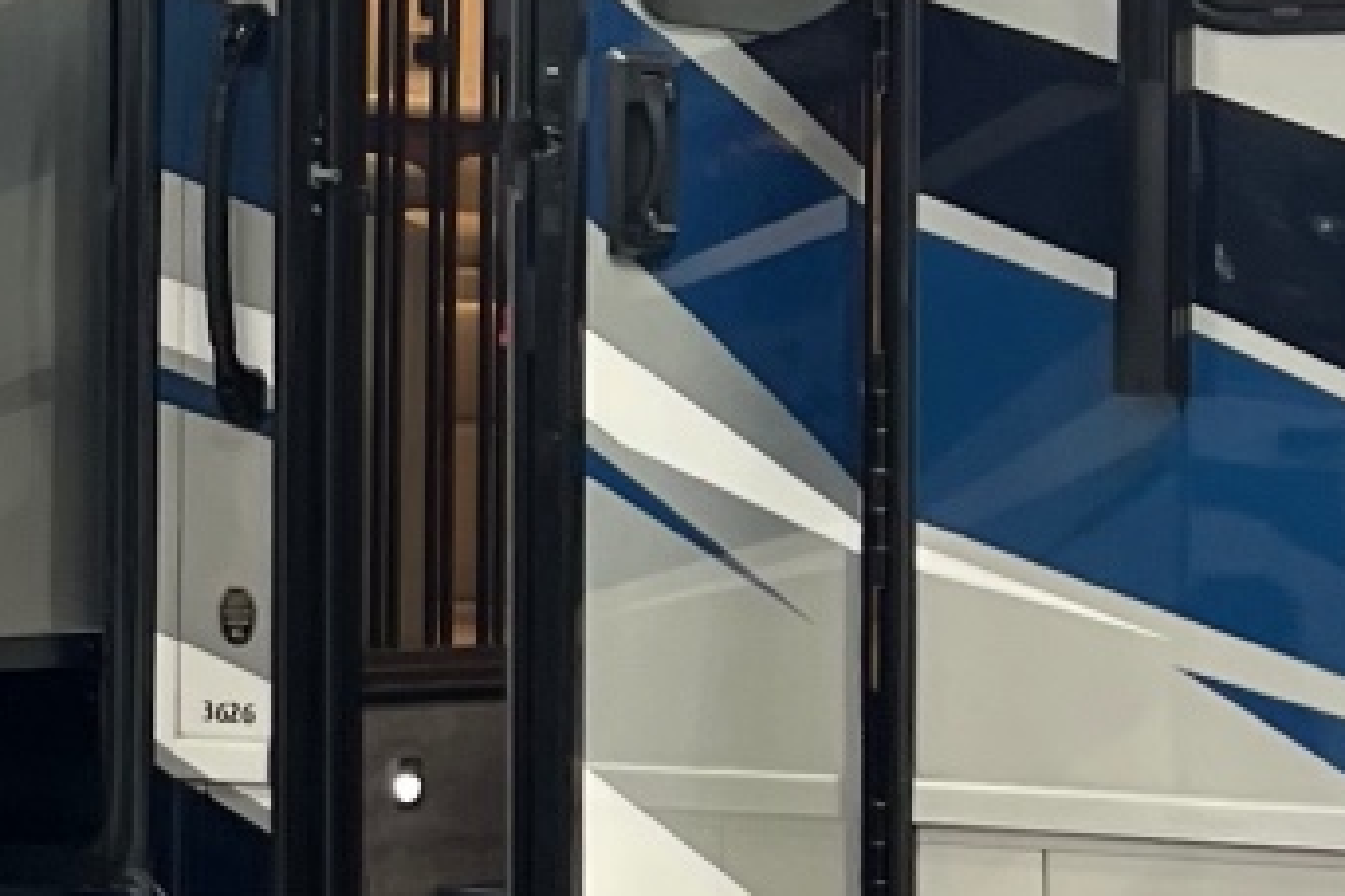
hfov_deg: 12.7
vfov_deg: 8.7
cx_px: -263
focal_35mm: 158
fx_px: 5903
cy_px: 145
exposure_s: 1/60
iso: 80
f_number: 1.5
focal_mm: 5.7
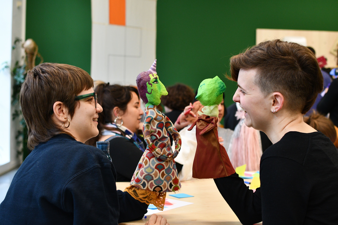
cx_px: 169
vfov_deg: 26.0
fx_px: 488
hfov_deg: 38.2
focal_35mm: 52
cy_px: 112
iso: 1100
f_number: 2.8
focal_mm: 35
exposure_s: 1/125
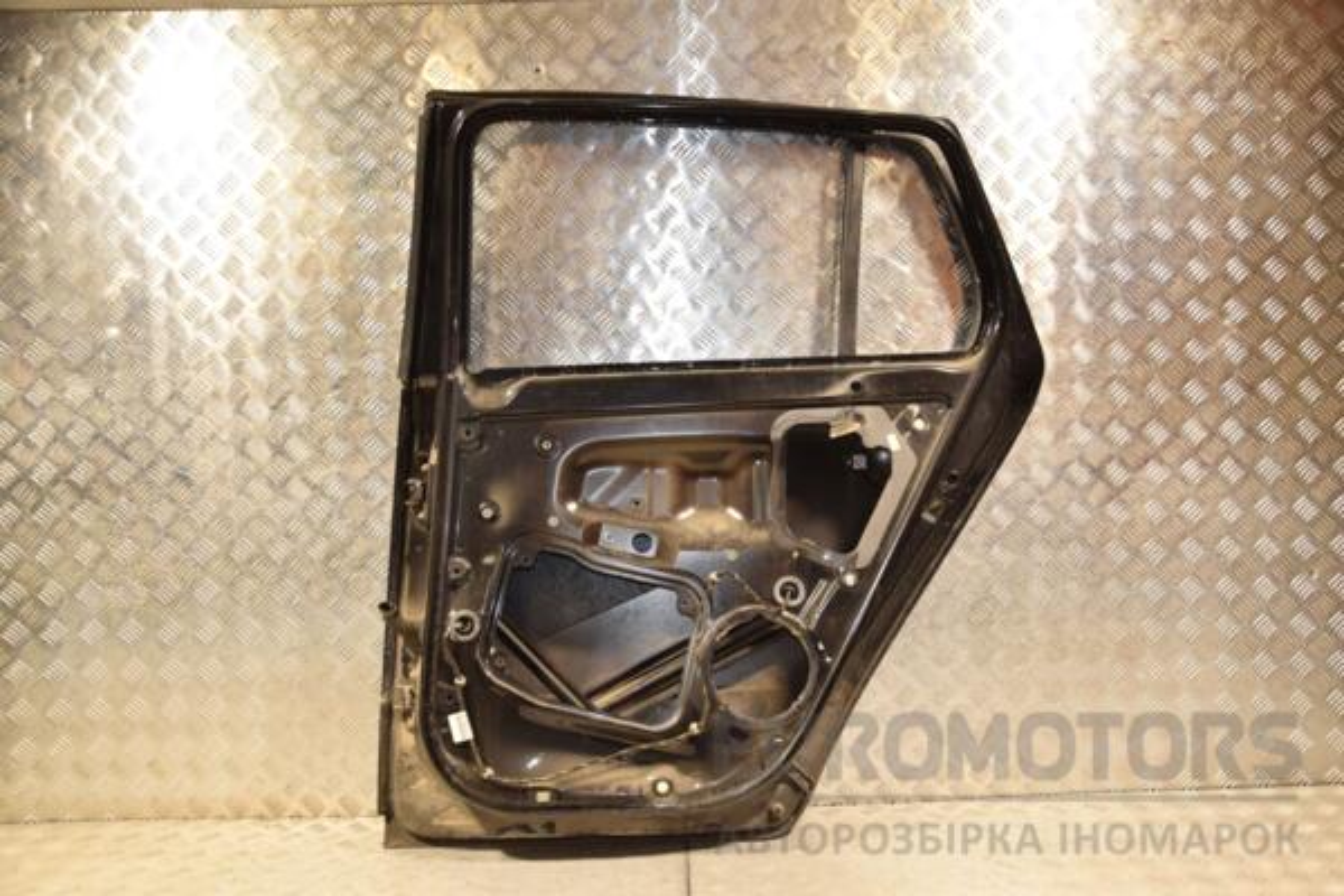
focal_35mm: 33
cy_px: 448
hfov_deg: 57.2
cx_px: 672
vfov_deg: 40.0
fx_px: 1232
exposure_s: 1/200
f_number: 5
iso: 800
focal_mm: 22
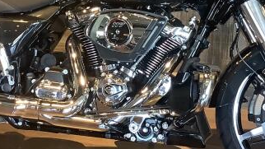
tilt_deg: -13.1
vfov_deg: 14.3
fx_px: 590
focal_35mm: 84
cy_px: 20
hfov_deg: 25.2
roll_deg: -0.1
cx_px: 95
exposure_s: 1/50
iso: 200
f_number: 2.4
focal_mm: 3.3
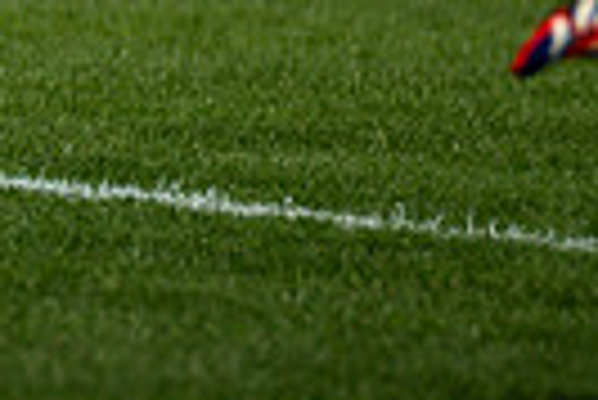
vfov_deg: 0.7
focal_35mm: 1962
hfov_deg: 1.0
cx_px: -683
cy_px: -139
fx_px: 32626
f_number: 2.8
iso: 180
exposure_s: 1/5000
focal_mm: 300
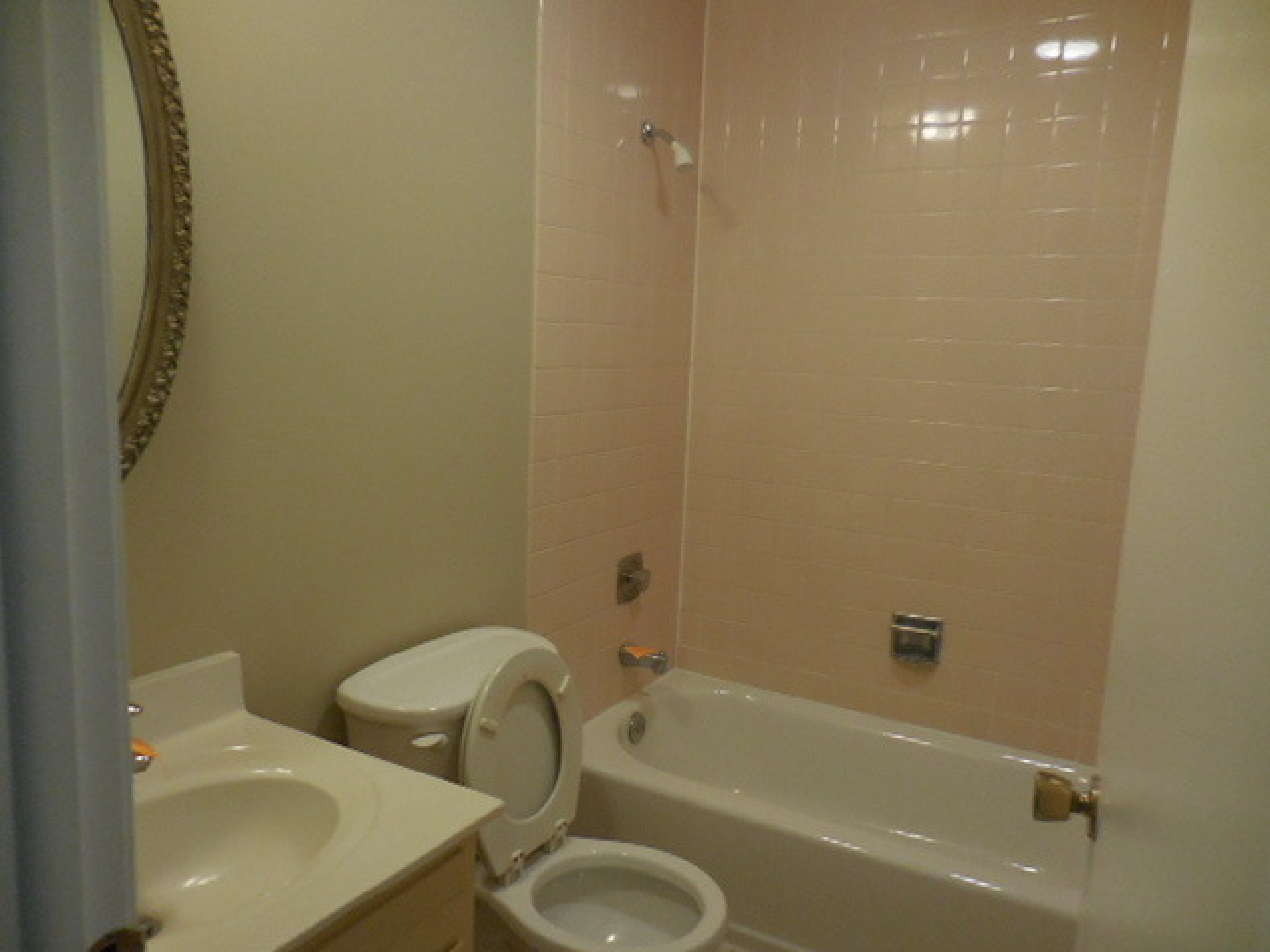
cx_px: 635
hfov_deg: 69.4
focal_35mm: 25
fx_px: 917
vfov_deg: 54.9
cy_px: 476
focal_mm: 4.5
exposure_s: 1/25
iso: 400
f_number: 3.3
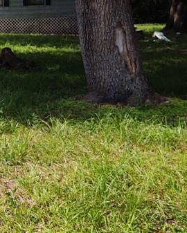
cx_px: -77
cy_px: 30
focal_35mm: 80
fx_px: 553
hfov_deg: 17.6
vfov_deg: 23.3
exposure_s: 1/2226
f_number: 1.7
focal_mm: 4.75
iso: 100
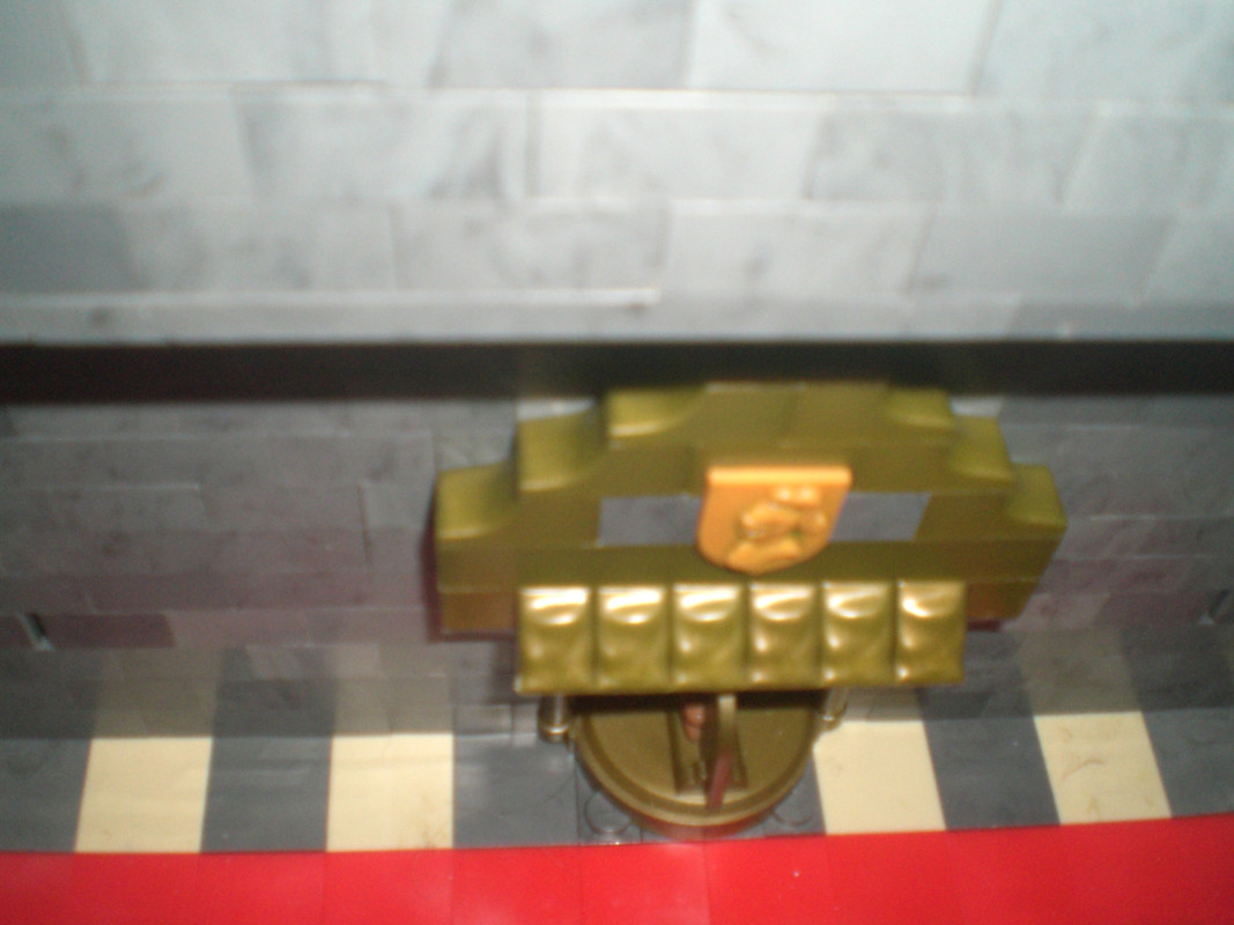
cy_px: 462
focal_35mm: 38
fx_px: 1354
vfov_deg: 37.7
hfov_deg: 49.0
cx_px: 617
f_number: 3.1
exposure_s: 1/60
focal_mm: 6.3
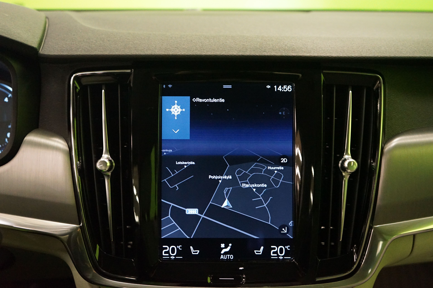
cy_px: 146
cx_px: 223
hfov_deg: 57.2
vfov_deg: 40.0
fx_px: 397
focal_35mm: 33
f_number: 4
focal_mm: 32
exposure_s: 1/30
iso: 6400
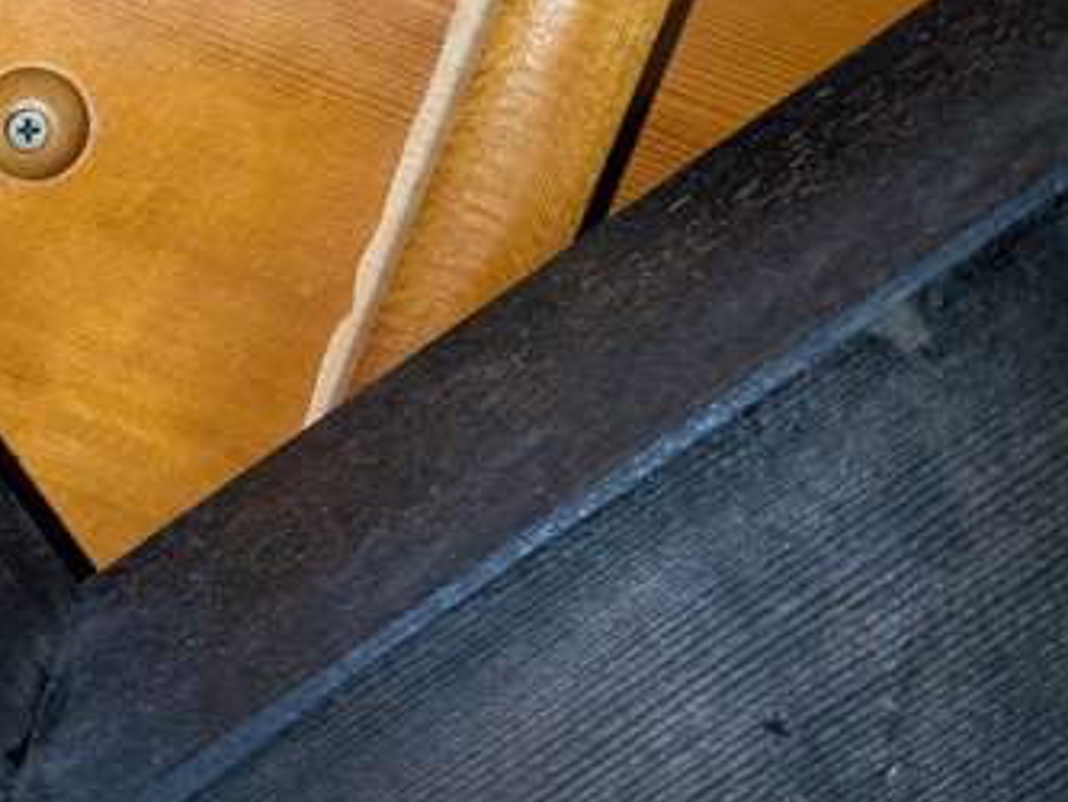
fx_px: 2222
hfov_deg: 26.9
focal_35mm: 72
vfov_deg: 19.0
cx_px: 351
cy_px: -237
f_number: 1.89
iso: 251
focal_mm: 5.43
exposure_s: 1/25
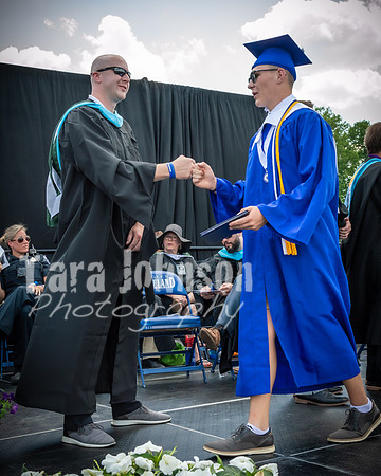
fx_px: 775
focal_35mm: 55
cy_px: 238
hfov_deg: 27.6
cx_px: 227
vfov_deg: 34.2
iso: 200
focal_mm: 26
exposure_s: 1/200
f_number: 7.1
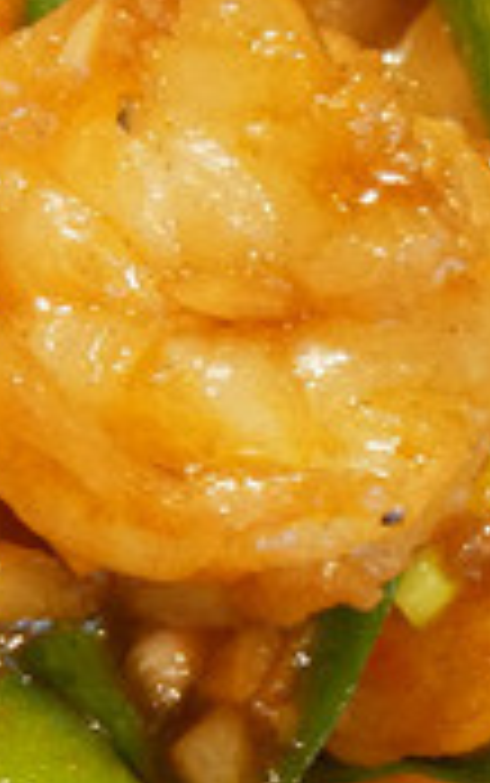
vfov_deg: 8.0
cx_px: 85
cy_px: 434
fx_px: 5610
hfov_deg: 5.0
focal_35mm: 263
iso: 3200
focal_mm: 24
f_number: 4.1
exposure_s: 1/40
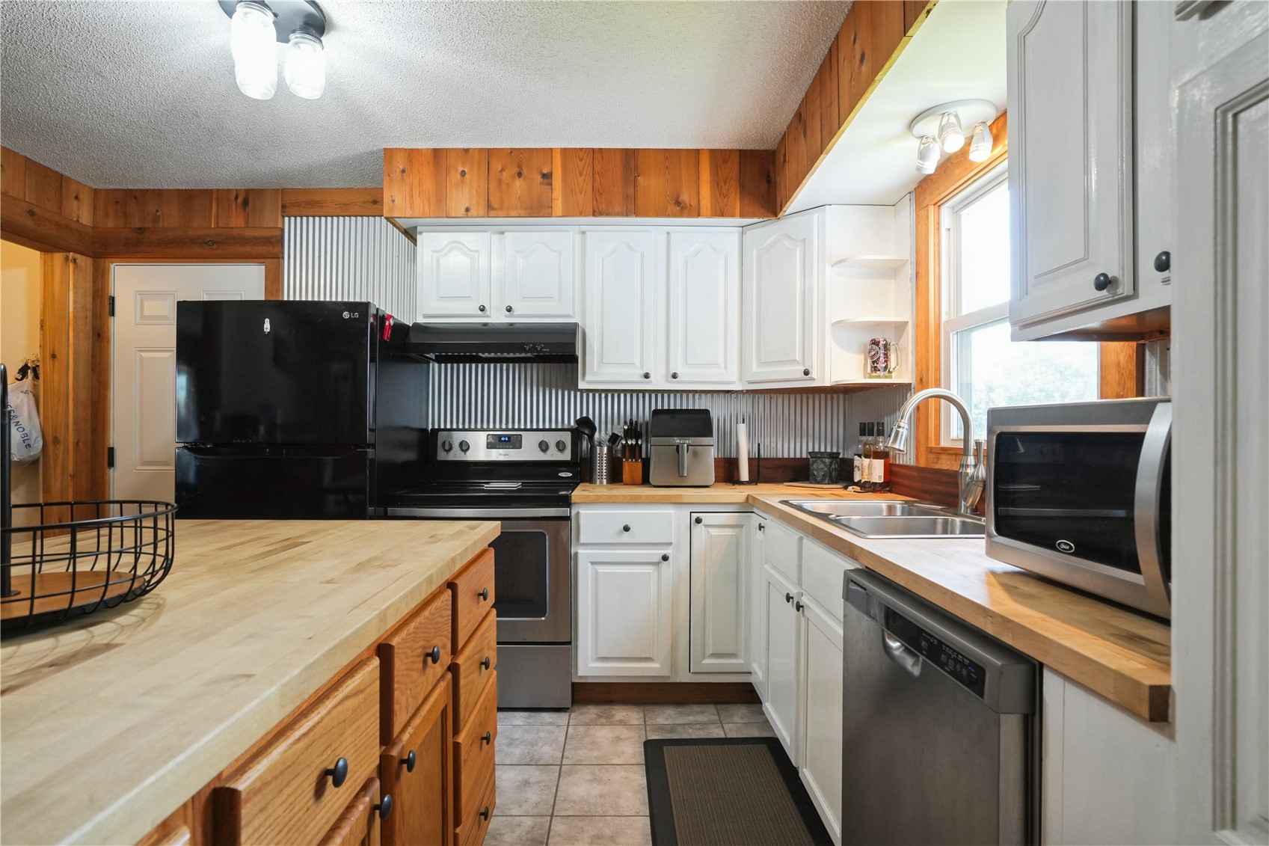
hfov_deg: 93.3
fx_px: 599
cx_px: 634
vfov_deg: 70.4
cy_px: 423
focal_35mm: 17
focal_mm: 17
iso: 800
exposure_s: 1/30
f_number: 8
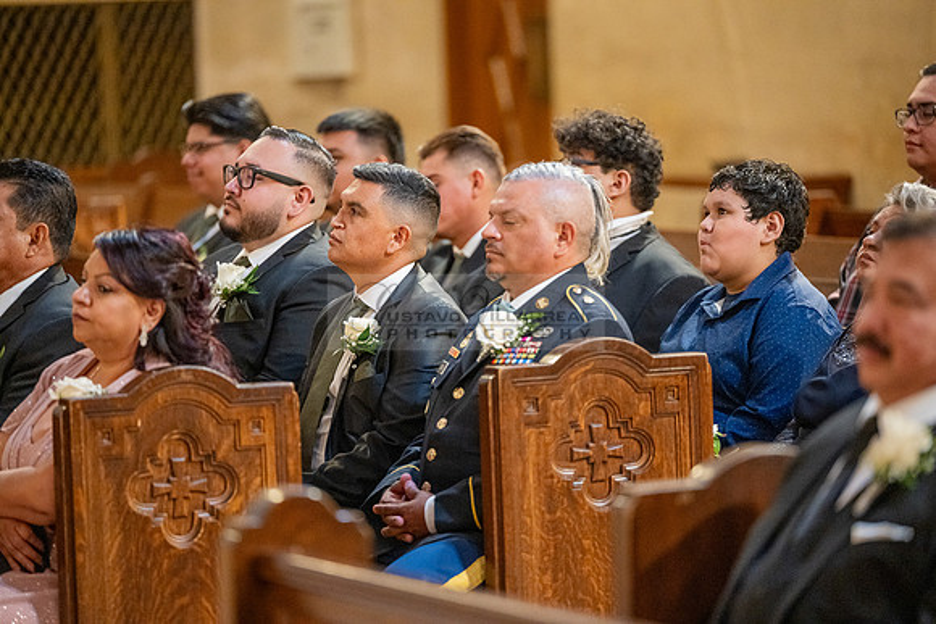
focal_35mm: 200
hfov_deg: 10.3
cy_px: 312
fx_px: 5201
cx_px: 468
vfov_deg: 6.9
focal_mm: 200
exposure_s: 1/100
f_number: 2.8
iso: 2000
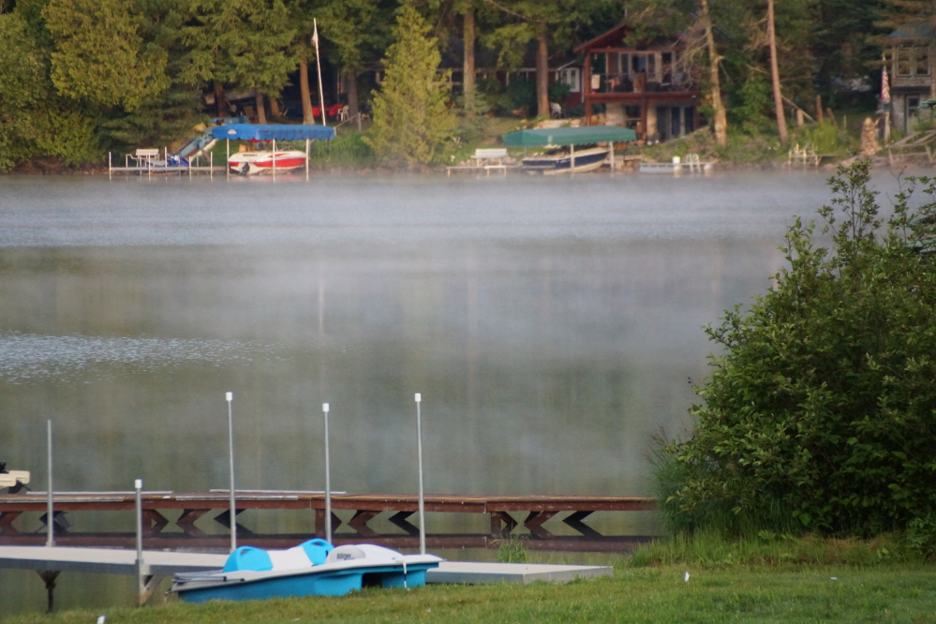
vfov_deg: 3.7
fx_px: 9749
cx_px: 468
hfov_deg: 5.5
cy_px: 312
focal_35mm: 375
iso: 1600
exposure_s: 1/320
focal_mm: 250
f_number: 6.3
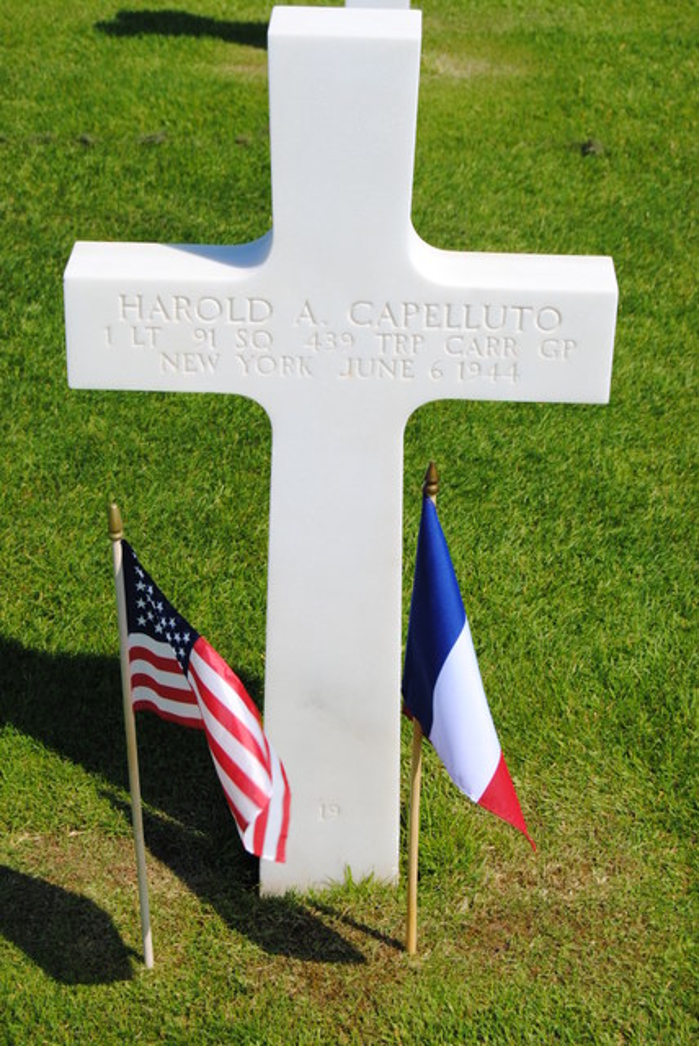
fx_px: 2092
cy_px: 523
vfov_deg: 28.0
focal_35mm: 72
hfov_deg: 19.0
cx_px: 350
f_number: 9
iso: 100
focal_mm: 48
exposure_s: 1/320
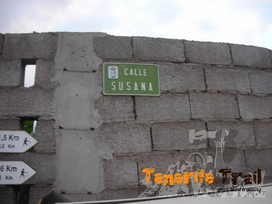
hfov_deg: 52.6
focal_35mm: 35
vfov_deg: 40.7
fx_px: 275
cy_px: 102
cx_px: 136
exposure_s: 1/43.5
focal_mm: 5.8
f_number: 3
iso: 50
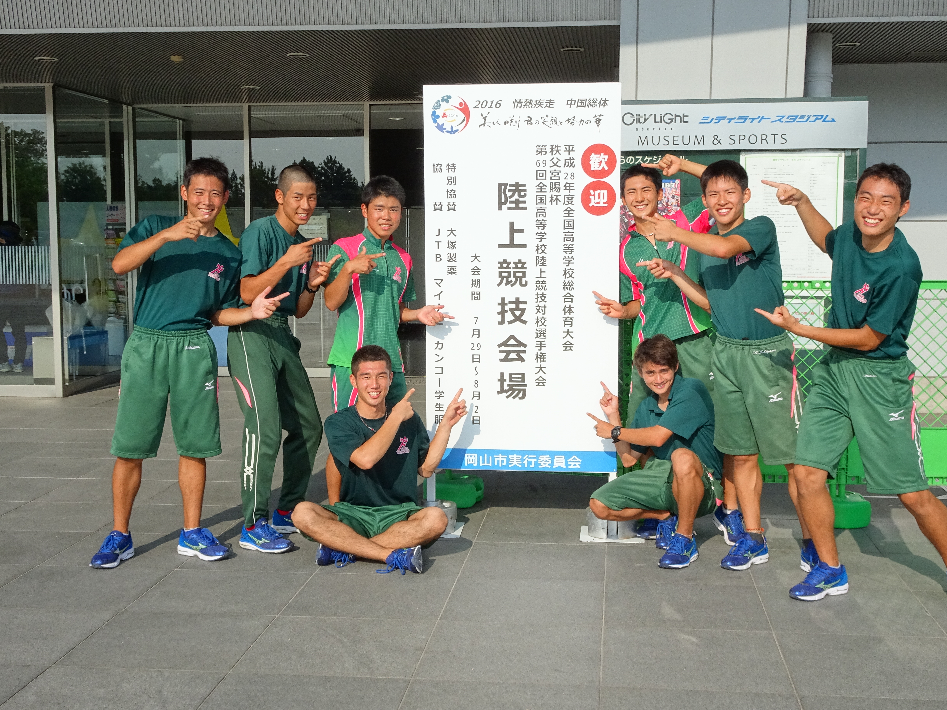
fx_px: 1258
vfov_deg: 31.5
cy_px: 355
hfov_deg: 41.2
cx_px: 474
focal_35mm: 46
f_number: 4.5
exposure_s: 1/400
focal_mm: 7.87
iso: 80
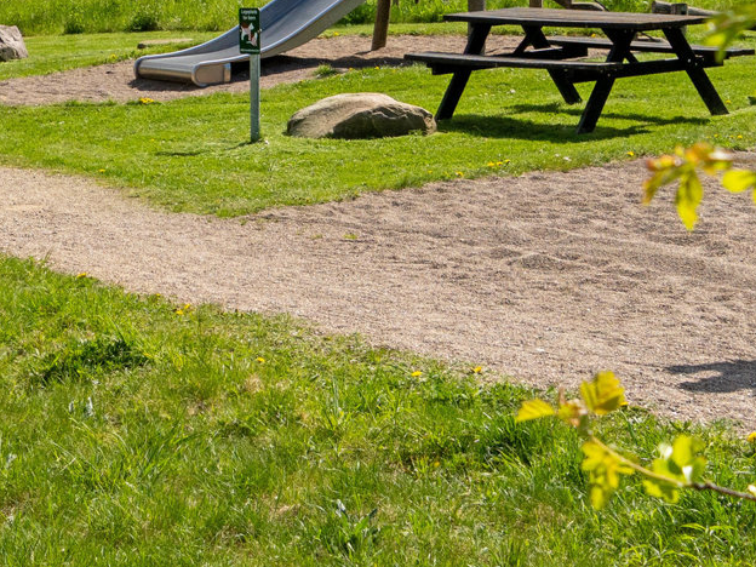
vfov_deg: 13.0
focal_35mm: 111
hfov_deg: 17.4
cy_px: -101
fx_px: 2424
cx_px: 55
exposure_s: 1/1600
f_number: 8
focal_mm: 24
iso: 200
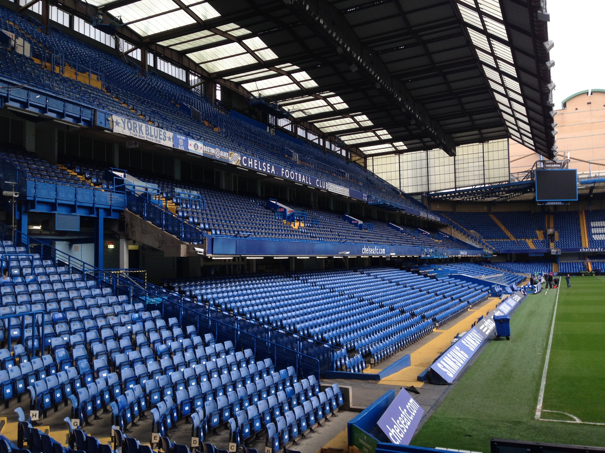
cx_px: 302
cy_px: 226
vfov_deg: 42.9
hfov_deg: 55.4
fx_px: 577
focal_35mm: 33
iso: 64
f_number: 2.4
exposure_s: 1/120
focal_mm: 4.12
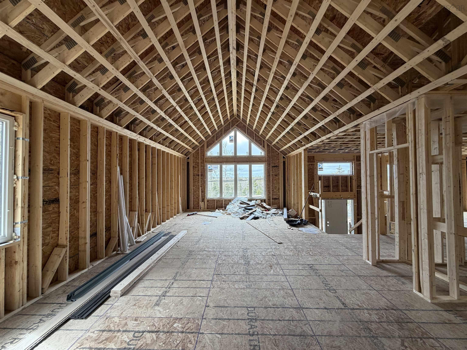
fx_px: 189
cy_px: 175
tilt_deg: +1.4
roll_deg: +0.2
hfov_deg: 102.1
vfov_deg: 85.7
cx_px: 234
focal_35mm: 14
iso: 80
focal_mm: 2.22
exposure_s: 1/121
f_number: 2.2
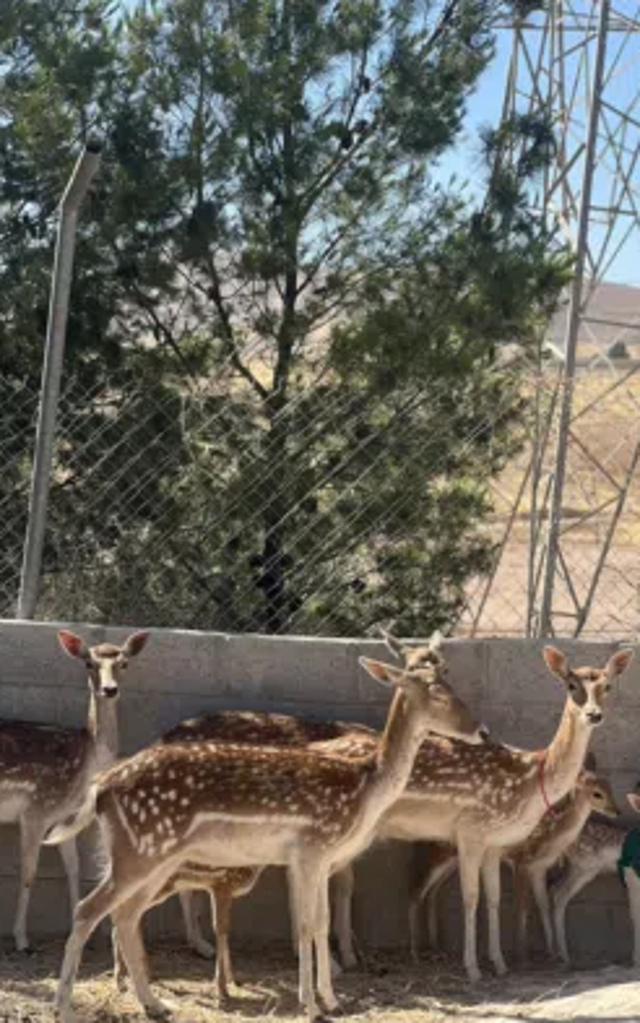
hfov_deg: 15.7
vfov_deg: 24.9
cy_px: 513
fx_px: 2314
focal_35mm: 83
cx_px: 362
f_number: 2.8
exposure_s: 1/490
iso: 32
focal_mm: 9
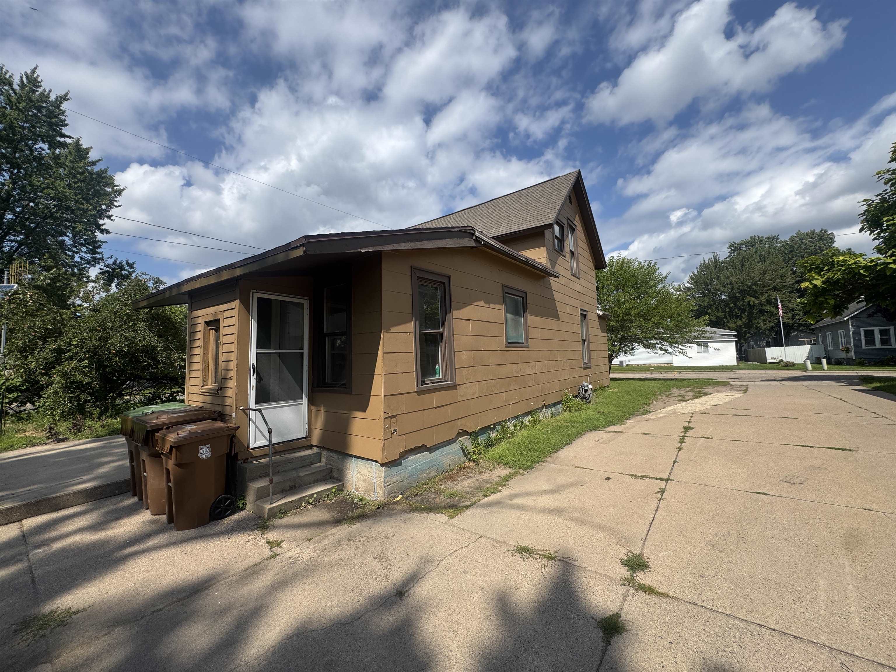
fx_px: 362
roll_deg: +2.2
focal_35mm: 14
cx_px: 448
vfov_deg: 85.7
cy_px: 336
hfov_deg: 102.1
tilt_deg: +3.3
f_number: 2.2
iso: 50
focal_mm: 2.22
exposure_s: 1/1672
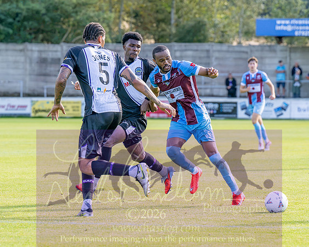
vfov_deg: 5.6
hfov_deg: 7.0
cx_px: 111
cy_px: 130
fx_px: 2508
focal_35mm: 274
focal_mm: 135
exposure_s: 1/3200
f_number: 4
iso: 400
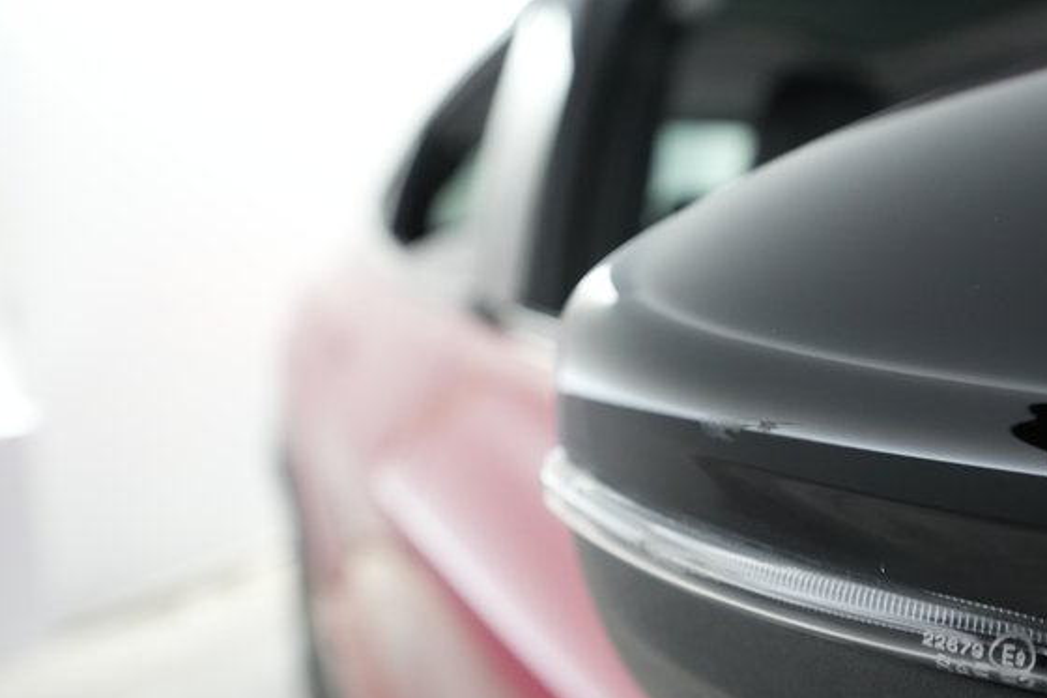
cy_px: 397
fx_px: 930
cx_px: 591
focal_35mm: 32
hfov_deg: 58.5
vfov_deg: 41.0
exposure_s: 1/125
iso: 6400
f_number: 5
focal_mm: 28
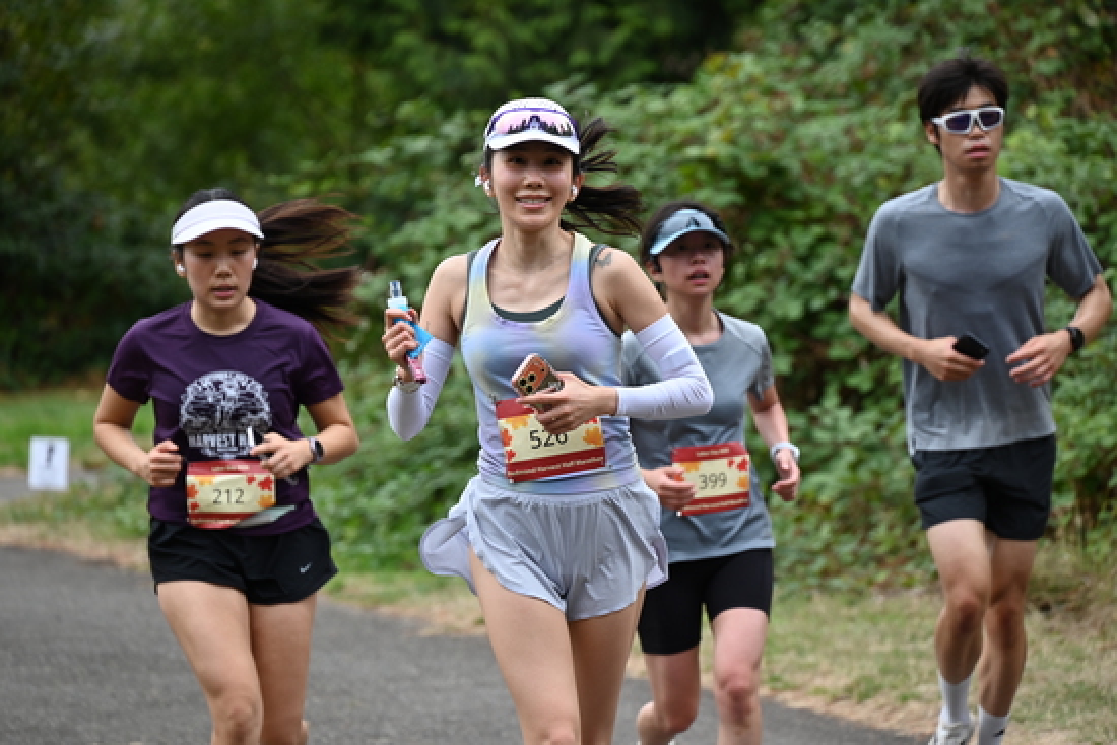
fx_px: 6207
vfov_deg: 6.9
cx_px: 558
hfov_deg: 10.3
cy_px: 372
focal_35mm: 200
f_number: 6.3
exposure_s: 1/400
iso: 400
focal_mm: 200
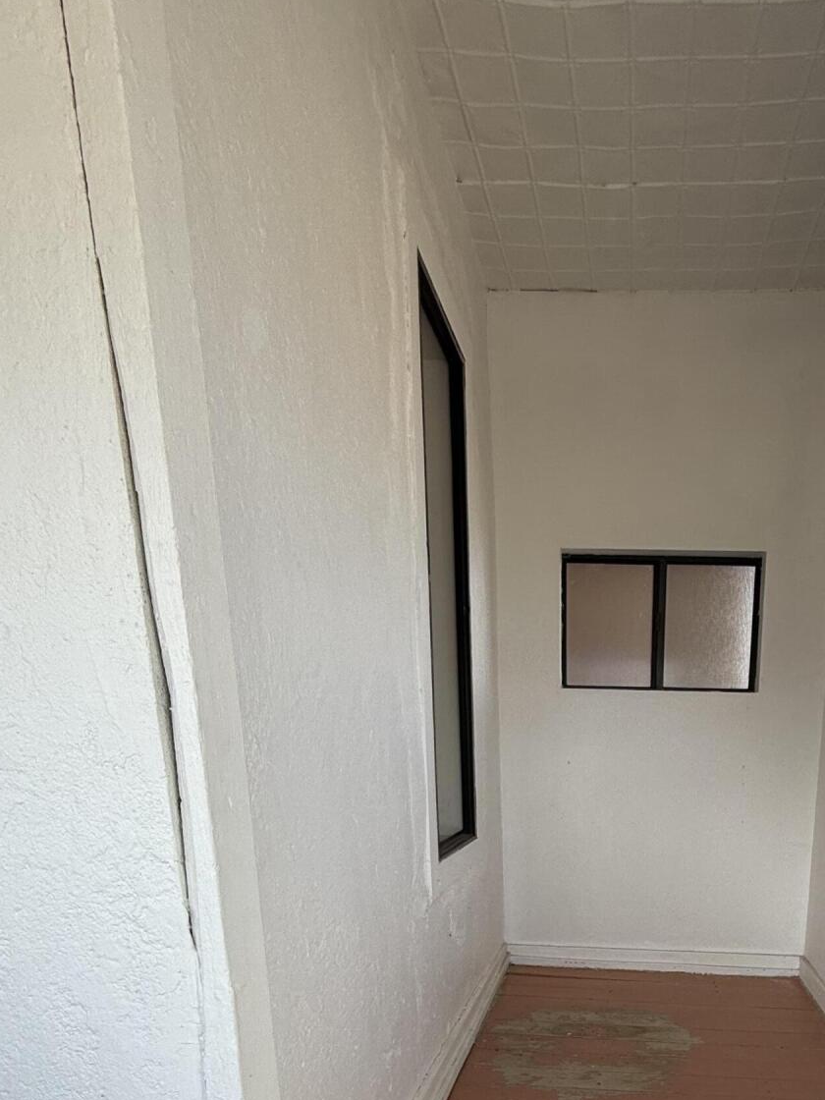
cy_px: 940
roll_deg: -1.1
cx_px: 619
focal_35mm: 25
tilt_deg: -11.2
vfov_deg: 61.2
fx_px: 794
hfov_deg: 52.5
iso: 50
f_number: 2.2
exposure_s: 1/188
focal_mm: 2.22
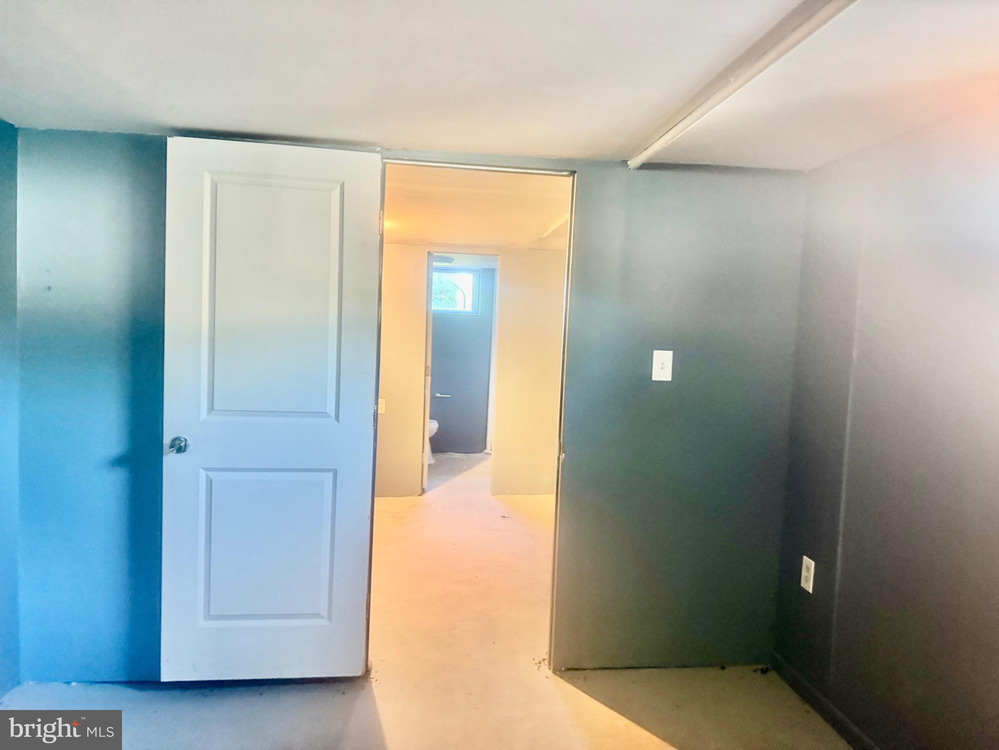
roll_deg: -0.1
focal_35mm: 24
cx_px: 500
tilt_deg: -1.3
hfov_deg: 71.6
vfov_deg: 56.8
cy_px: 375
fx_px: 693
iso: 640
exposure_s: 1/40
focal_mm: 6.76
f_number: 1.78
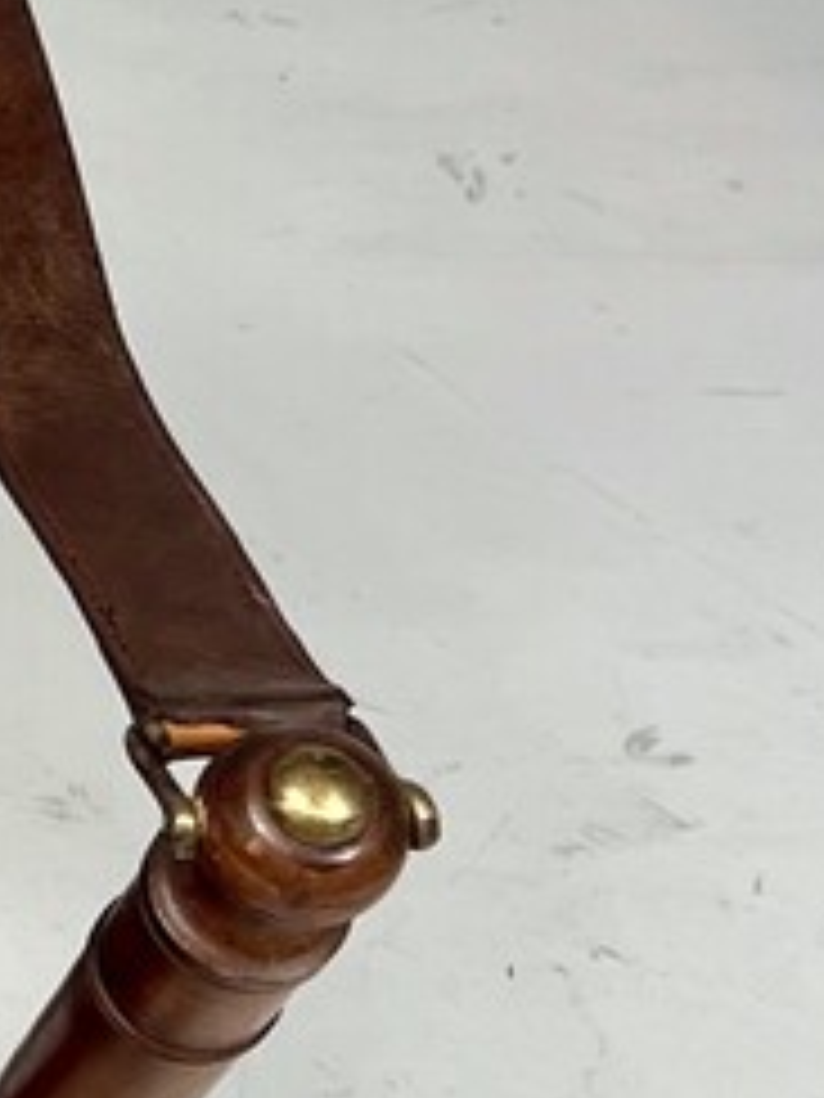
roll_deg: -0.2
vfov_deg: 15.4
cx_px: -977
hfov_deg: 10.4
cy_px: 432
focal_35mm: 128
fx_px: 4063
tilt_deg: -23.3
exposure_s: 1/121
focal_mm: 5.7
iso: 64
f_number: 1.5
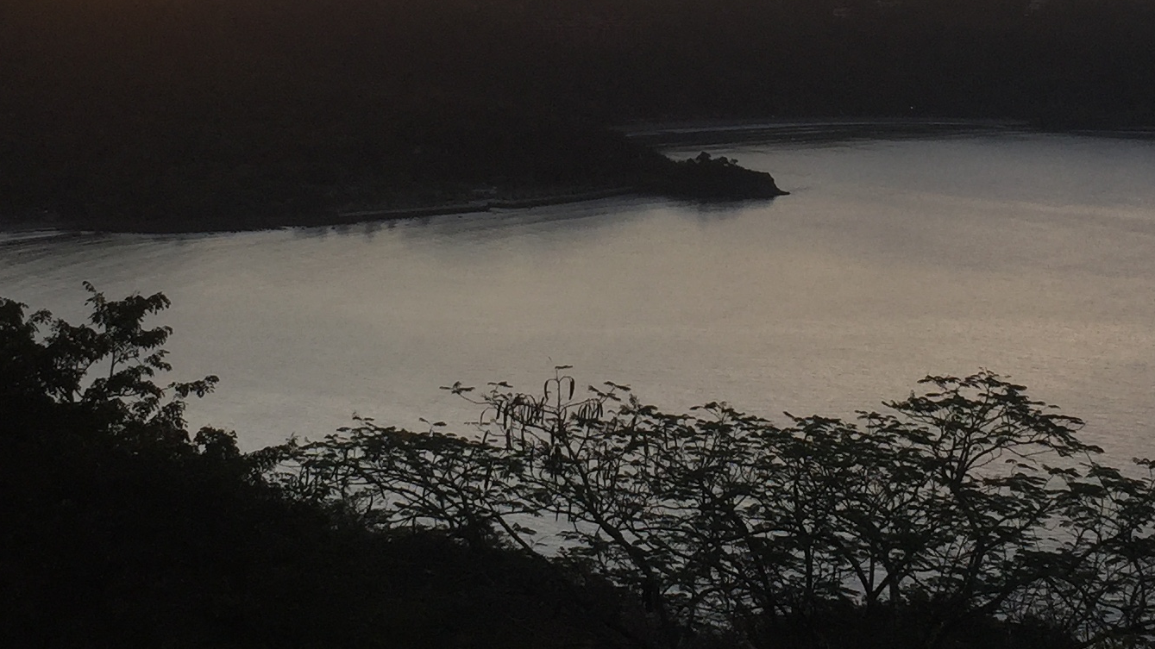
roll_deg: -0.3
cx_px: 650
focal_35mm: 77
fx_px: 2358
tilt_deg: -0.3
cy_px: 32
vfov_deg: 15.5
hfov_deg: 27.5
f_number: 2.2
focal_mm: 4.15
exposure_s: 1/241
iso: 32
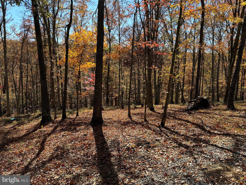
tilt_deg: -10.3
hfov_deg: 67.3
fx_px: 185
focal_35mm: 26
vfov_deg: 53.1
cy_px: 92
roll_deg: -1.4
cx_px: 123
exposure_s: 1/1007
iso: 50
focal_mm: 5.96
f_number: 1.6
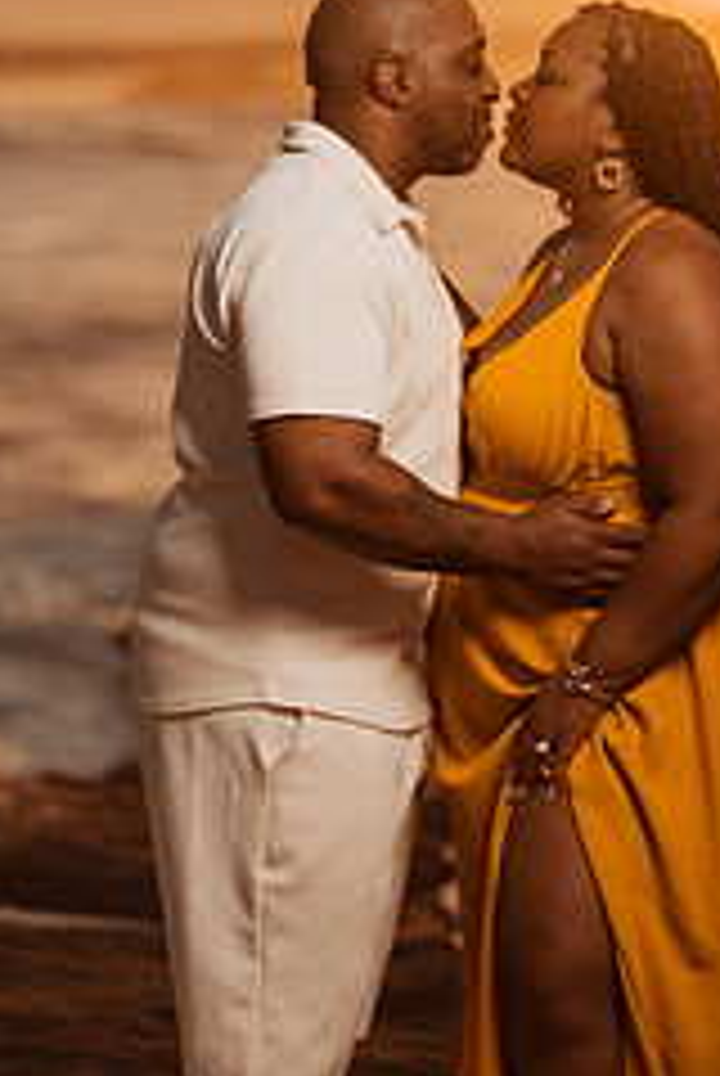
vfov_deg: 18.7
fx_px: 3260
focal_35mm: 109
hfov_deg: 12.6
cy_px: 558
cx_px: 418
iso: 100
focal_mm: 58
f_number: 1.4
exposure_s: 1/8000
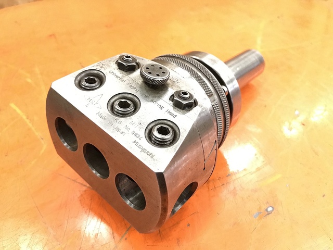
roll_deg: +3.9
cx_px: 166
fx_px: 269
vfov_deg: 49.7
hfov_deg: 63.4
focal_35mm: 28
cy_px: 125
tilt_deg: -43.6
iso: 100
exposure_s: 1/15
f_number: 1.8
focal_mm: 3.99
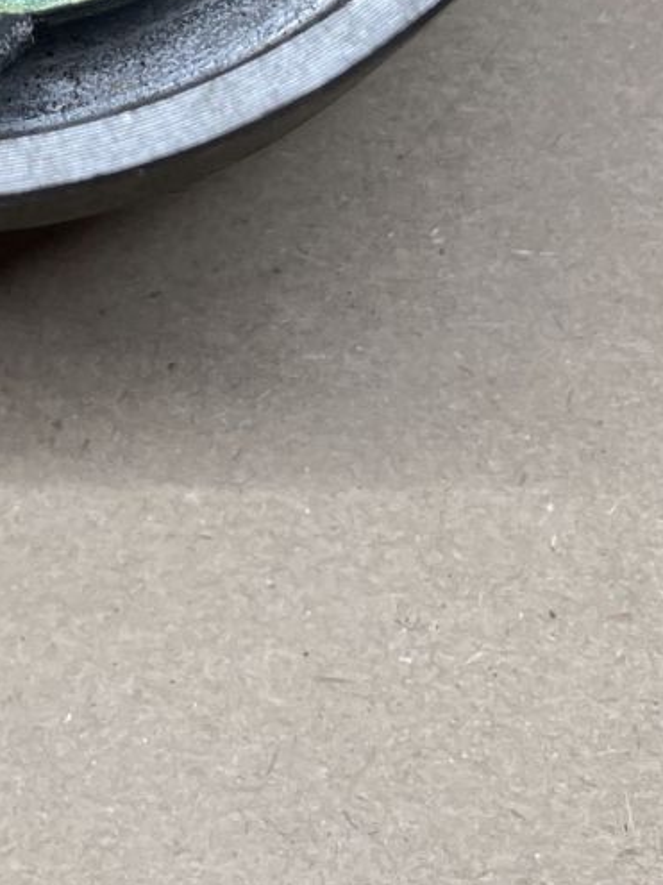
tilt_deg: -68.7
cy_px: -524
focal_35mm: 84
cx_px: -46
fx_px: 2146
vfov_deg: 19.6
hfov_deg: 17.1
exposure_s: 1/100
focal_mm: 4.2
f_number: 1.6
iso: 100
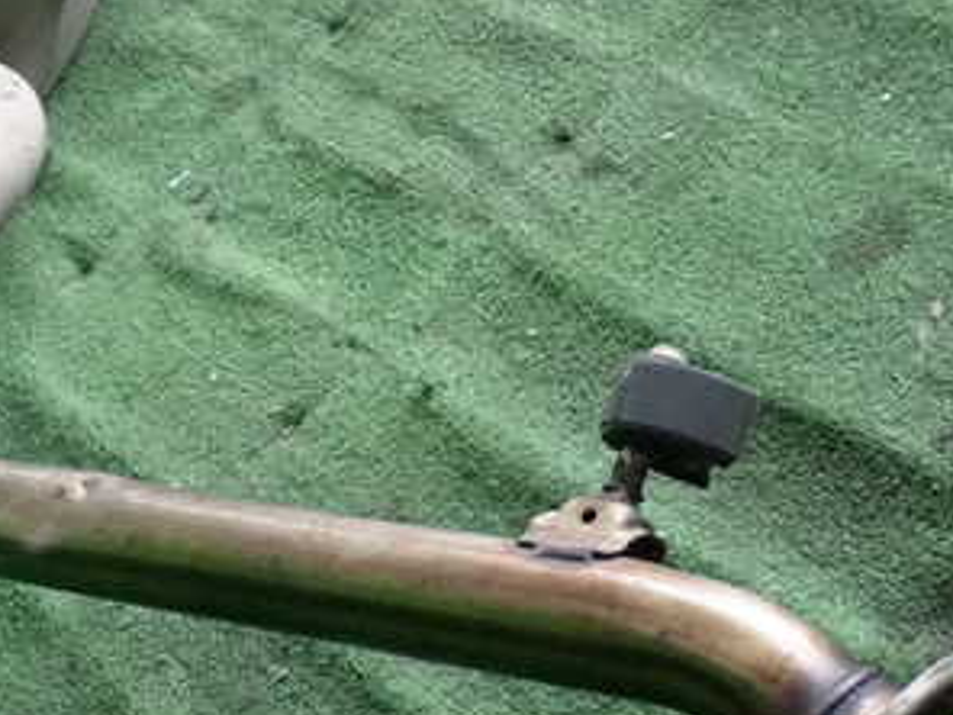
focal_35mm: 77
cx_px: 332
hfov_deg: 25.2
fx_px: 2120
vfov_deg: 19.1
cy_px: 274
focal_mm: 6.83
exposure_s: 1/125
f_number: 2.7
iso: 1250
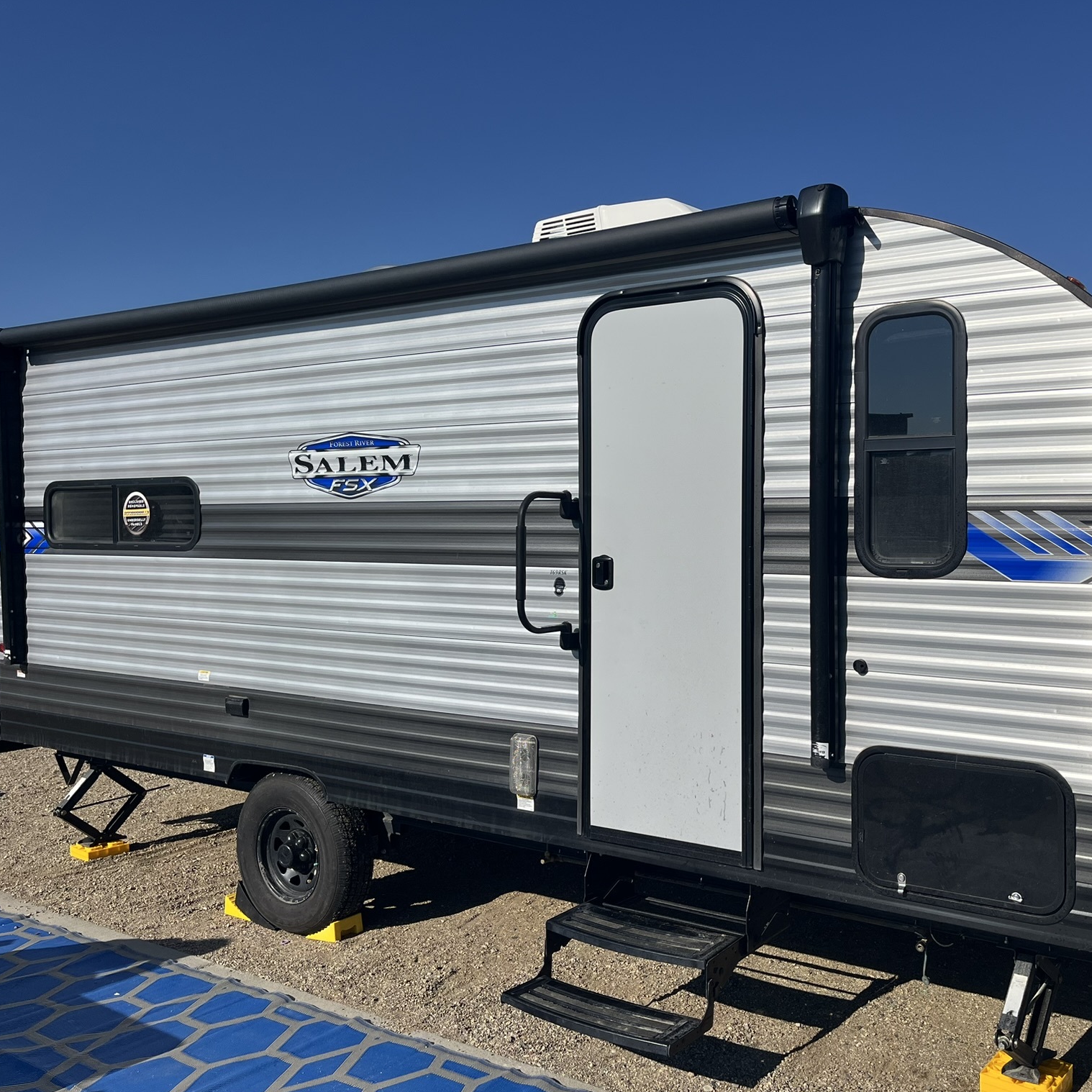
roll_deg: +0.0
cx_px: 691
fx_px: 1106
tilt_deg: -1.0
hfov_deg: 51.9
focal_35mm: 31
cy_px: 545
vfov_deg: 52.5
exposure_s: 1/9901
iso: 50
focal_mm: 5.1
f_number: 1.6
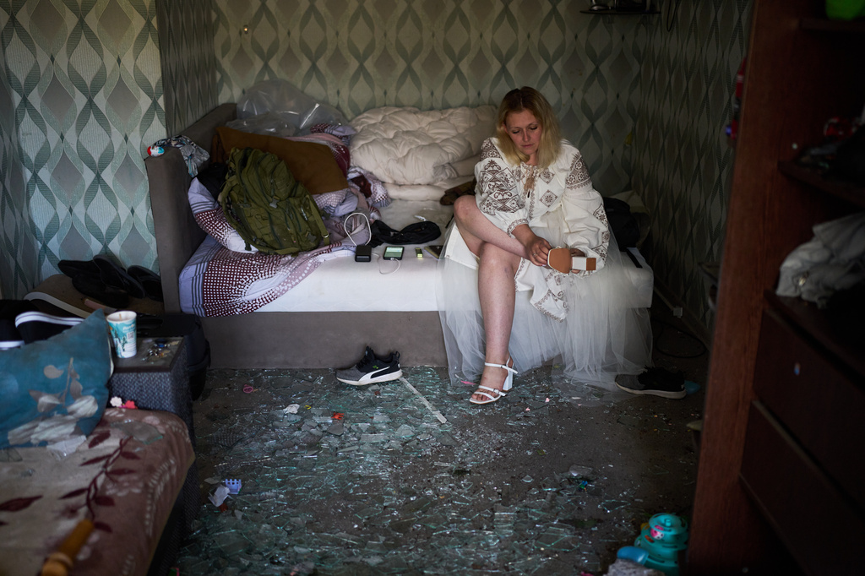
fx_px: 841
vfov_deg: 37.8
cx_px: 432
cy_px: 288
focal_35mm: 35
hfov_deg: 54.4
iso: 1000
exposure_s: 1/640
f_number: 1.4
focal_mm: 35
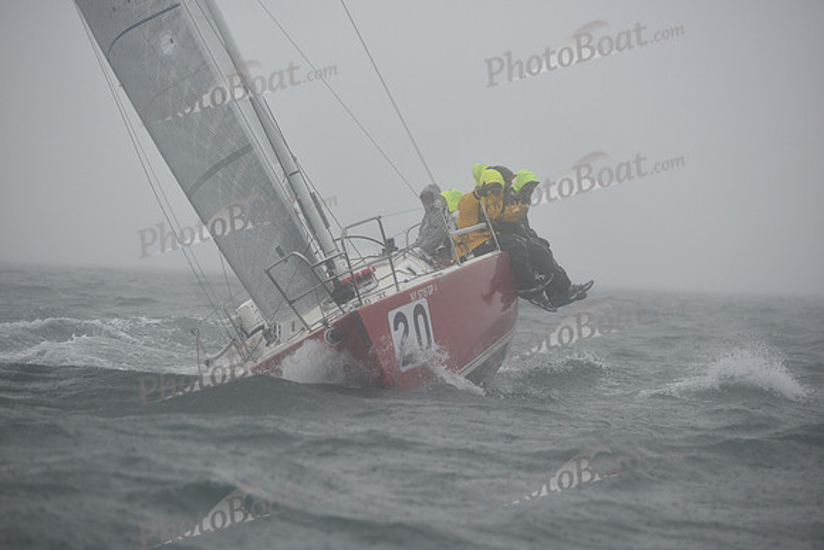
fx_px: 3205
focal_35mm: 140
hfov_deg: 14.7
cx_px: 412
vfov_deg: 9.8
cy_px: 275
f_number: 3.5
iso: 400
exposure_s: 1/640
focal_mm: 140
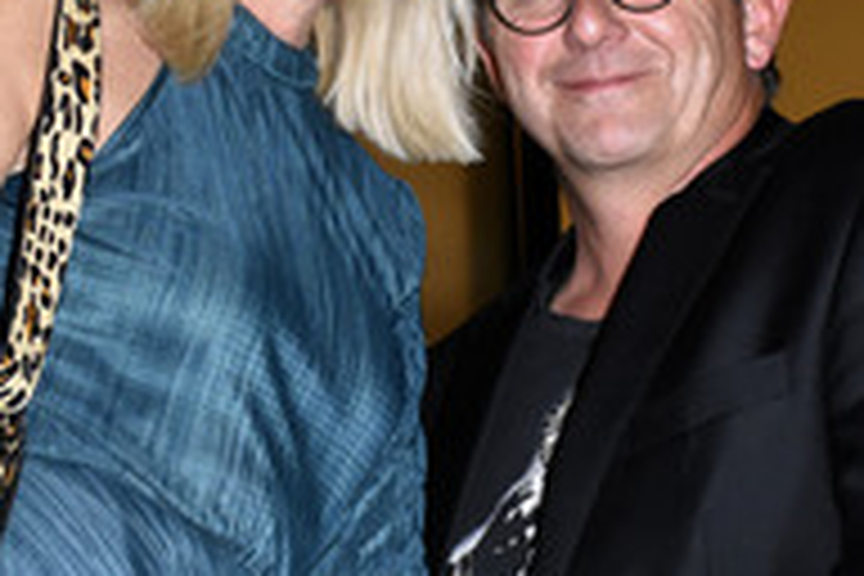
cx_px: 425
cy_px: 248
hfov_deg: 16.6
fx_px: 2956
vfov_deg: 11.1
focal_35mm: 123
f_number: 6.3
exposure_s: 1/60
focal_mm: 35
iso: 3200
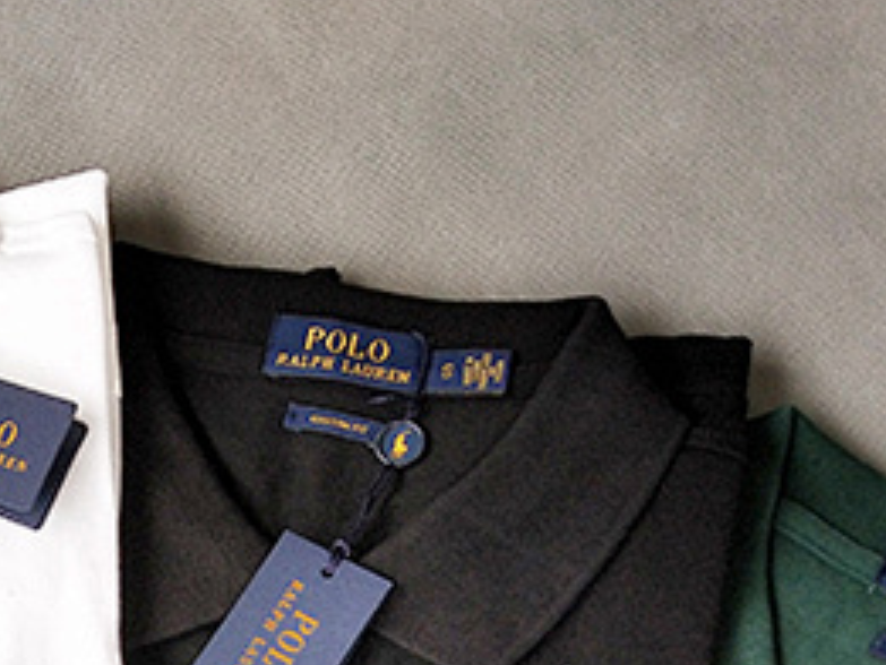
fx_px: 2356
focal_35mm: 92
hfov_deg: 20.3
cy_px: 970
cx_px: -81
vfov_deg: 15.0
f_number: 1.8
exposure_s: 1/112
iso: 50
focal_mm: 3.95
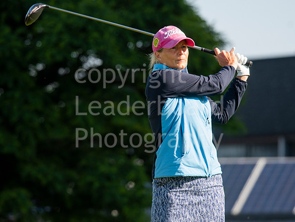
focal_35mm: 489
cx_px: 150
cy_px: 111
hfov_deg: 4.1
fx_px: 4168
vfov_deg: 3.0
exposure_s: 1/1000
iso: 250
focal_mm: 300
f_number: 5
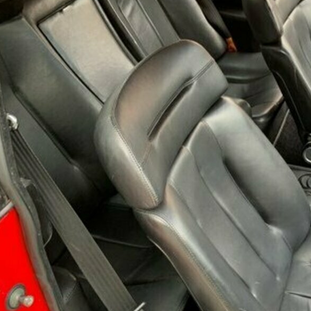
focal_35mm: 47
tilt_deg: -40.2
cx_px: 280
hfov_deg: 34.1
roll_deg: -4.5
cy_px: 181
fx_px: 478
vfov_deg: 36.0
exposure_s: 1/60
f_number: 1.8
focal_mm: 4.25
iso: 100
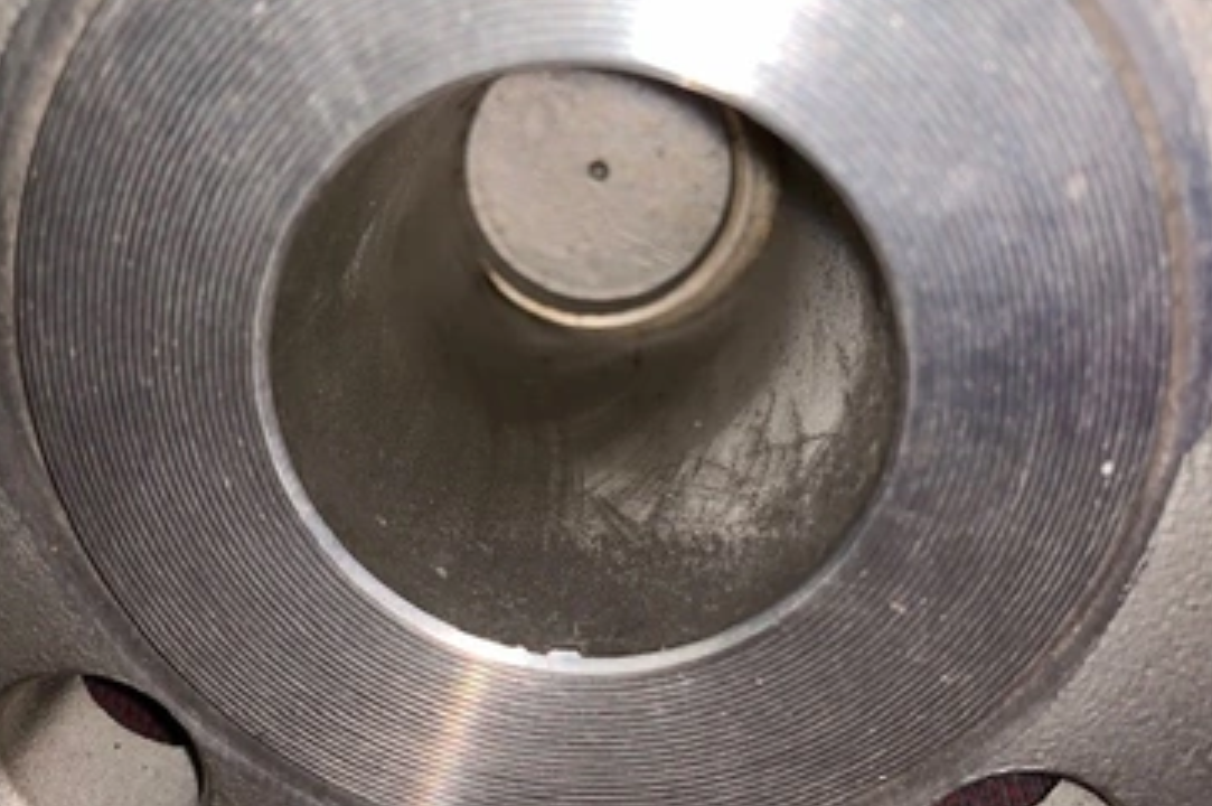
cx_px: 598
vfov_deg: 43.5
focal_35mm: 30
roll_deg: -3.0
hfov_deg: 62.0
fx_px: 1009
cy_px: 373
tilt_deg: -18.3
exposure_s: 1/31
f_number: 1.8
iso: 25
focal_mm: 4.25
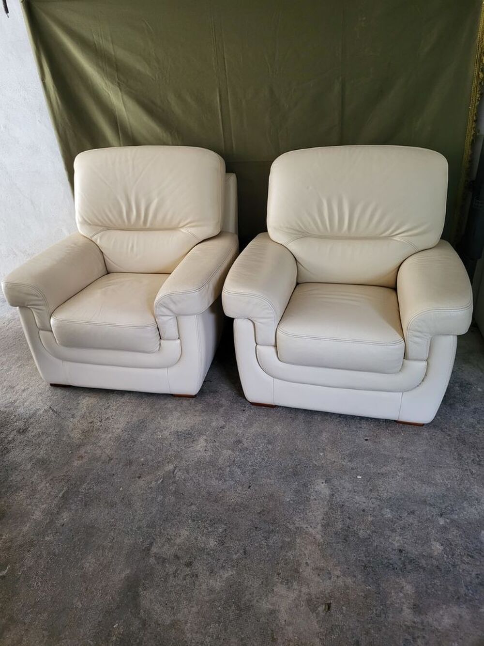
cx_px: 242
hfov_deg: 53.1
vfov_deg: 67.3
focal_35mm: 26
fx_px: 485
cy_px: 323
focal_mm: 5.4
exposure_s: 1/50
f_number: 1.8
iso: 500
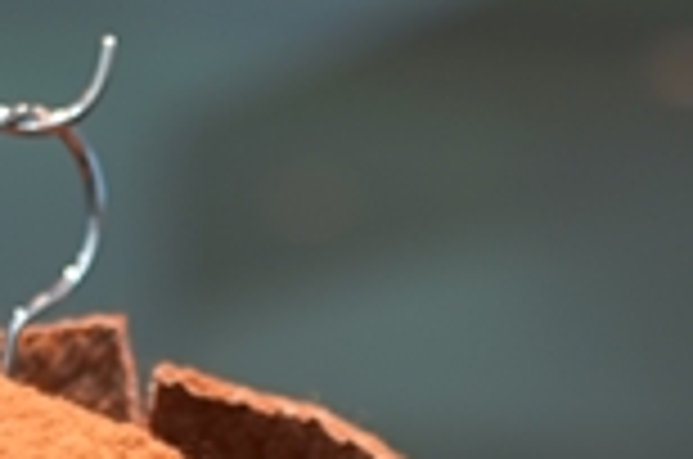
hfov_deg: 7.2
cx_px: 504
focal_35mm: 286
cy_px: 857
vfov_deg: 4.7
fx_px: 5494
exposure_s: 1/60
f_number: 1.8
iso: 125
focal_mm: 55
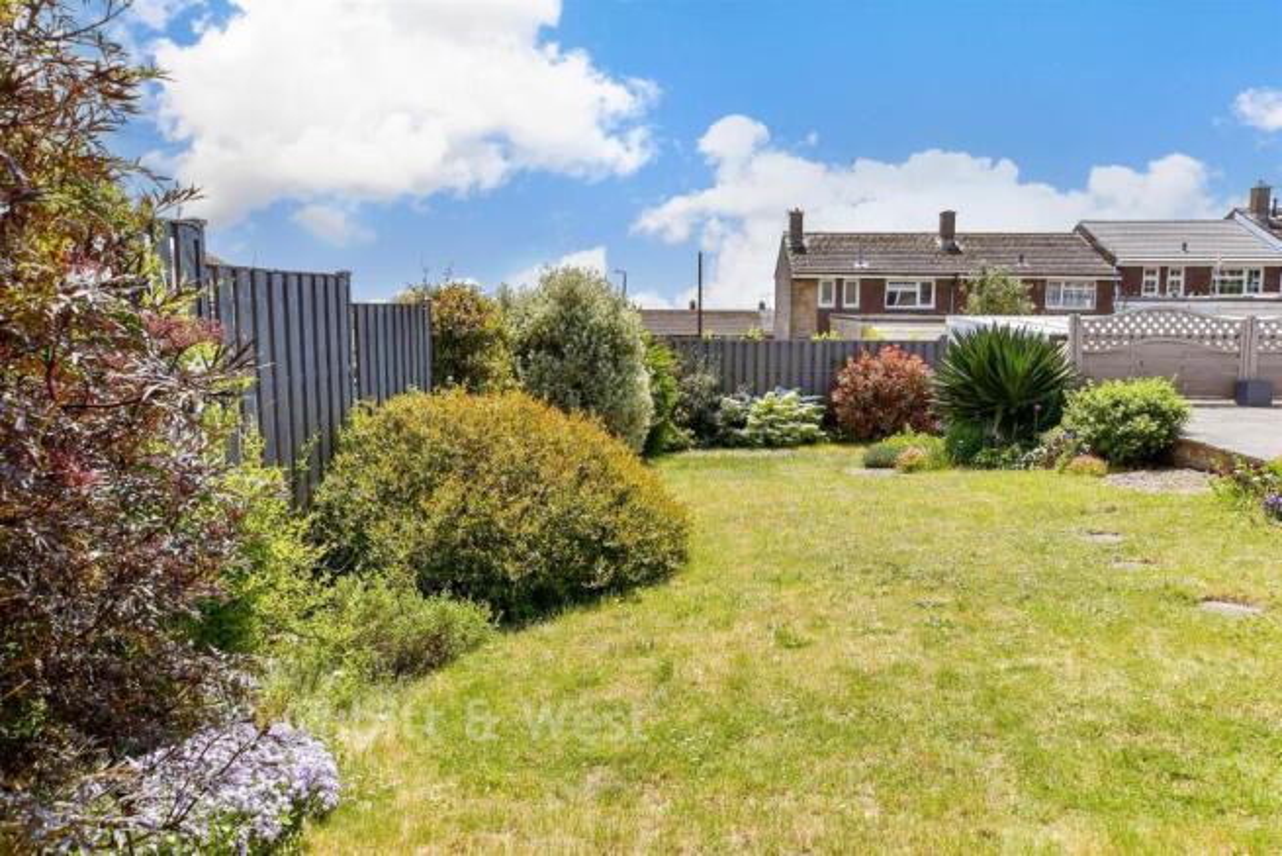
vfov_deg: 43.6
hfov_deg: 61.9
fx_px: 1069
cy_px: 428
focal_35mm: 30
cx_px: 641
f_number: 8
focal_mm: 20
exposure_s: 1/500
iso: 200
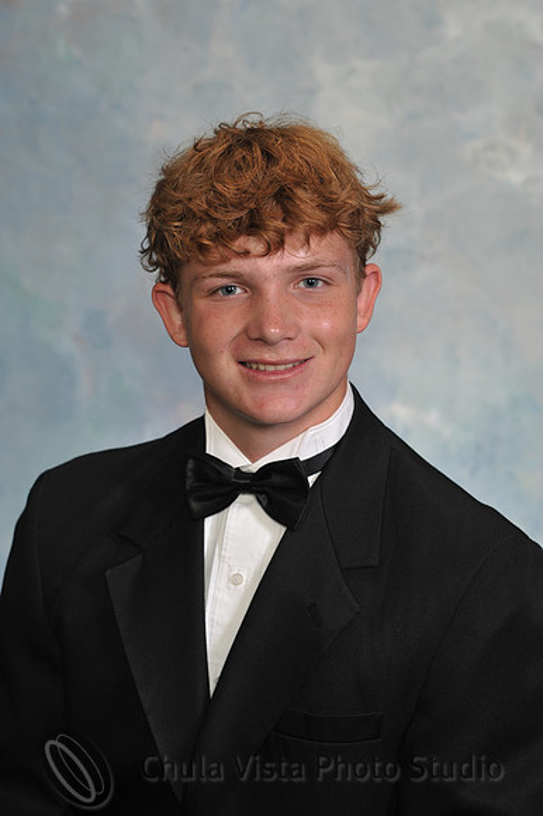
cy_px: 408
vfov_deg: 15.2
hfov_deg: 10.1
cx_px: 272
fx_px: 3058
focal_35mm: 135
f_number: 7.1
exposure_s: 1/125
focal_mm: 135
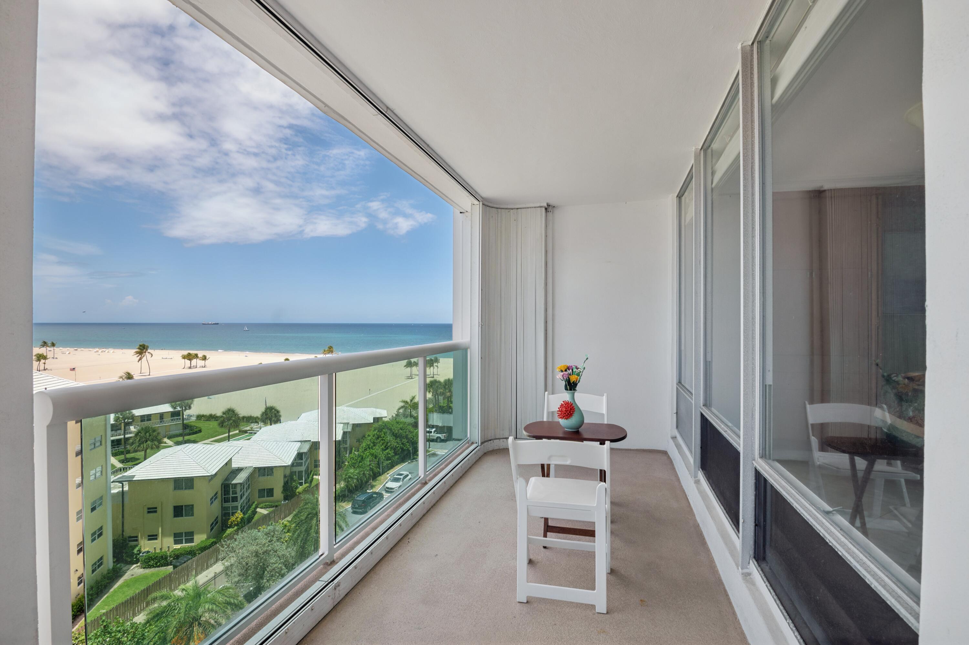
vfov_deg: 70.4
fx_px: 457
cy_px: 322
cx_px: 484
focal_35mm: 17
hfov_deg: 93.3
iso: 250
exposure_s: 1/640
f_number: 8
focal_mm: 17
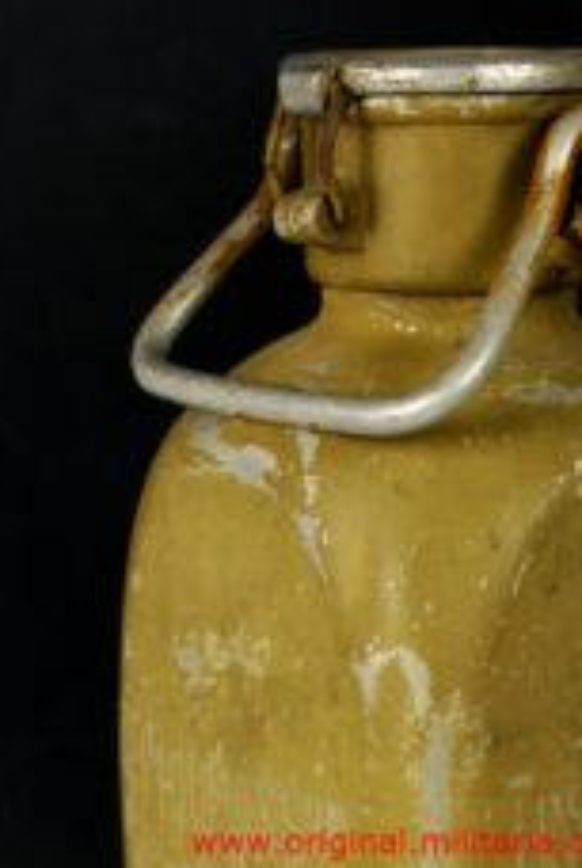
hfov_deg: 11.6
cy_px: 849
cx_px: 422
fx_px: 2848
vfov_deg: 17.0
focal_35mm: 118
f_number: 4
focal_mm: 40
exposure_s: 1/60
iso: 200
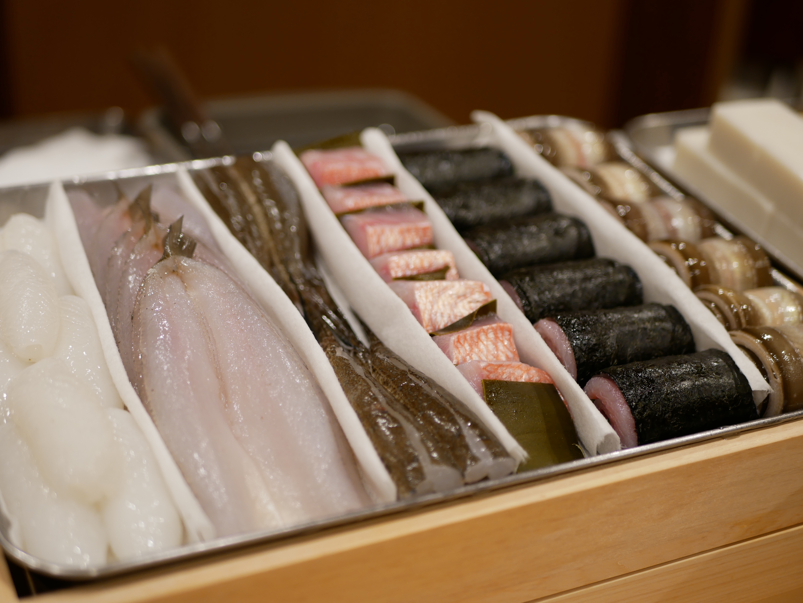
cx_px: 399
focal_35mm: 51
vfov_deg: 28.6
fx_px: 1183
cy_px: 303
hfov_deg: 37.5
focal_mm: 25
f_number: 1.7
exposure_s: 1/60
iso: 200
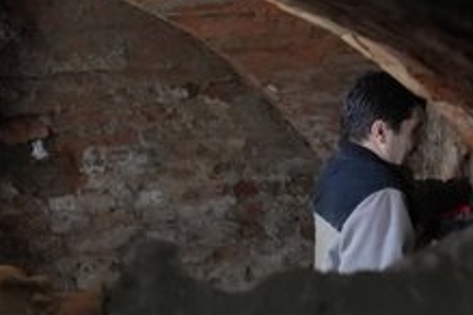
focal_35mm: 128
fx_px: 1682
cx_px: 147
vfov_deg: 10.7
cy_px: 120
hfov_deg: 16.0
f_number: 5
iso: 16000
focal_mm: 70
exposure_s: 1/125
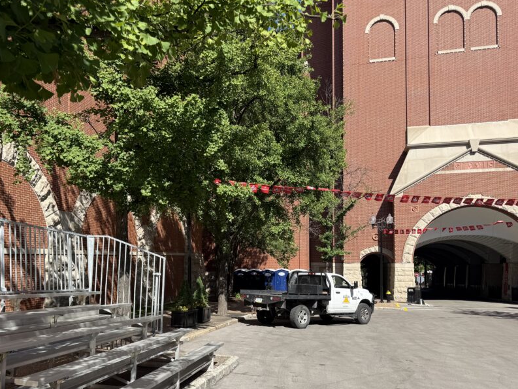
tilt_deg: +1.5
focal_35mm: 31
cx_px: 215
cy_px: 243
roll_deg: +0.1
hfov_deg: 58.0
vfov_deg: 45.1
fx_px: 464
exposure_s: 1/3145
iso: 80
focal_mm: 6.76
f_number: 1.78
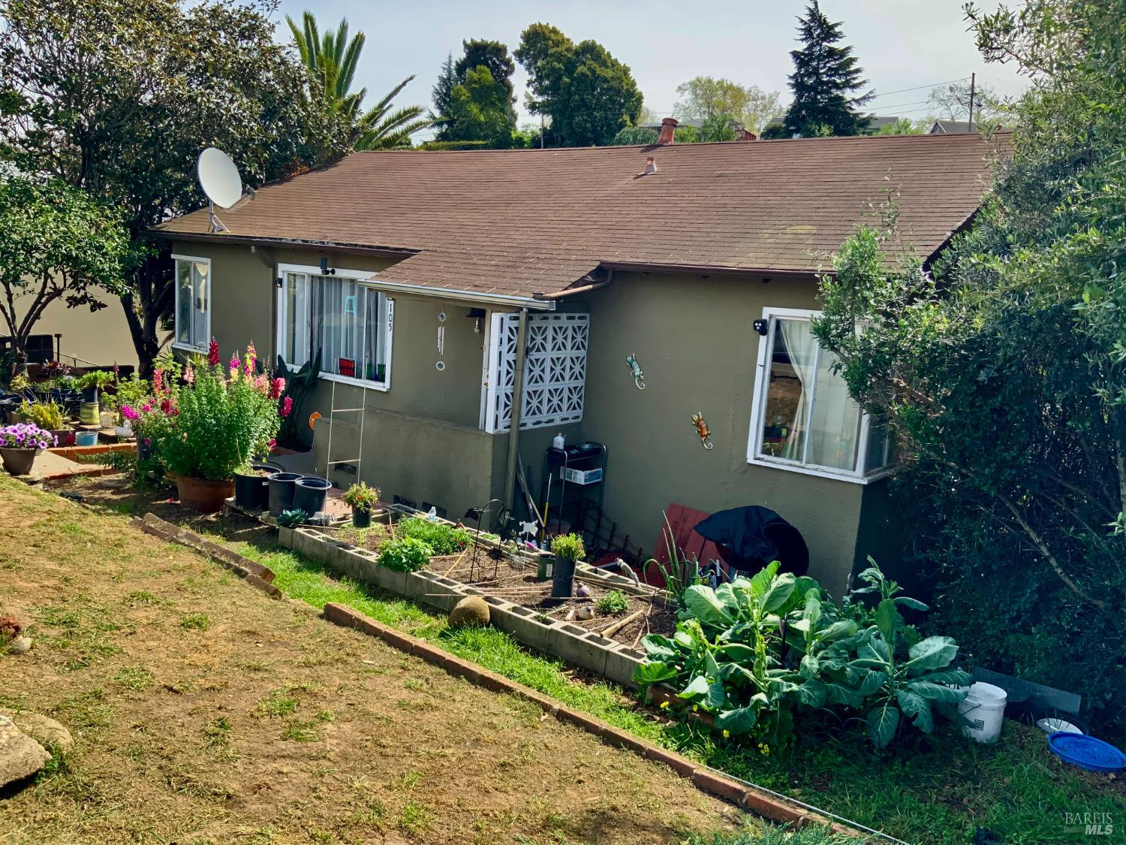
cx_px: 563
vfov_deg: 48.2
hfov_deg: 61.7
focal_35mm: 29
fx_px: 943
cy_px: 422
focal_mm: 3
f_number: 1.8
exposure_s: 1/739
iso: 16
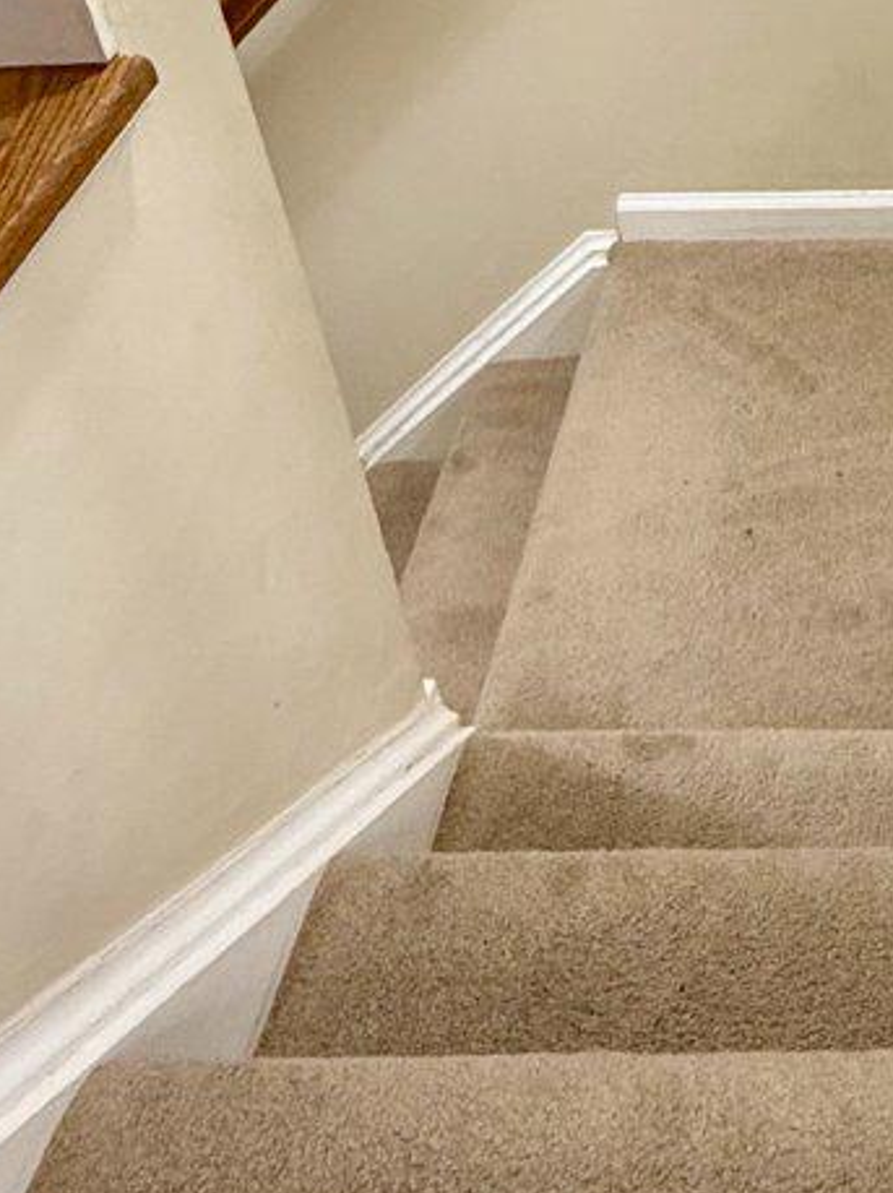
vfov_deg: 36.1
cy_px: -26
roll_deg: +0.2
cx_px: 979
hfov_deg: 28.1
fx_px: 1618
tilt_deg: -30.1
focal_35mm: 47
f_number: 2.2
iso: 400
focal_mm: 2.22
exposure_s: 1/60
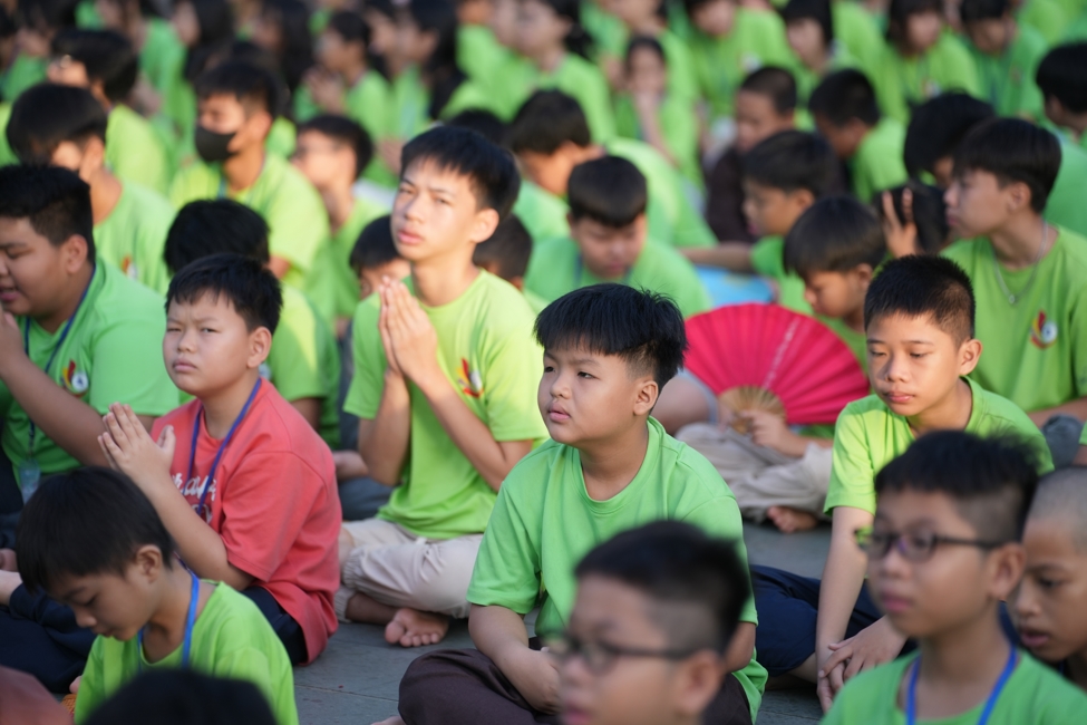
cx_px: 544
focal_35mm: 150
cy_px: 362
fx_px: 4529
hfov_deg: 13.7
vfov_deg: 9.1
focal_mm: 150
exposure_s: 1/500
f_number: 2.8
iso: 320
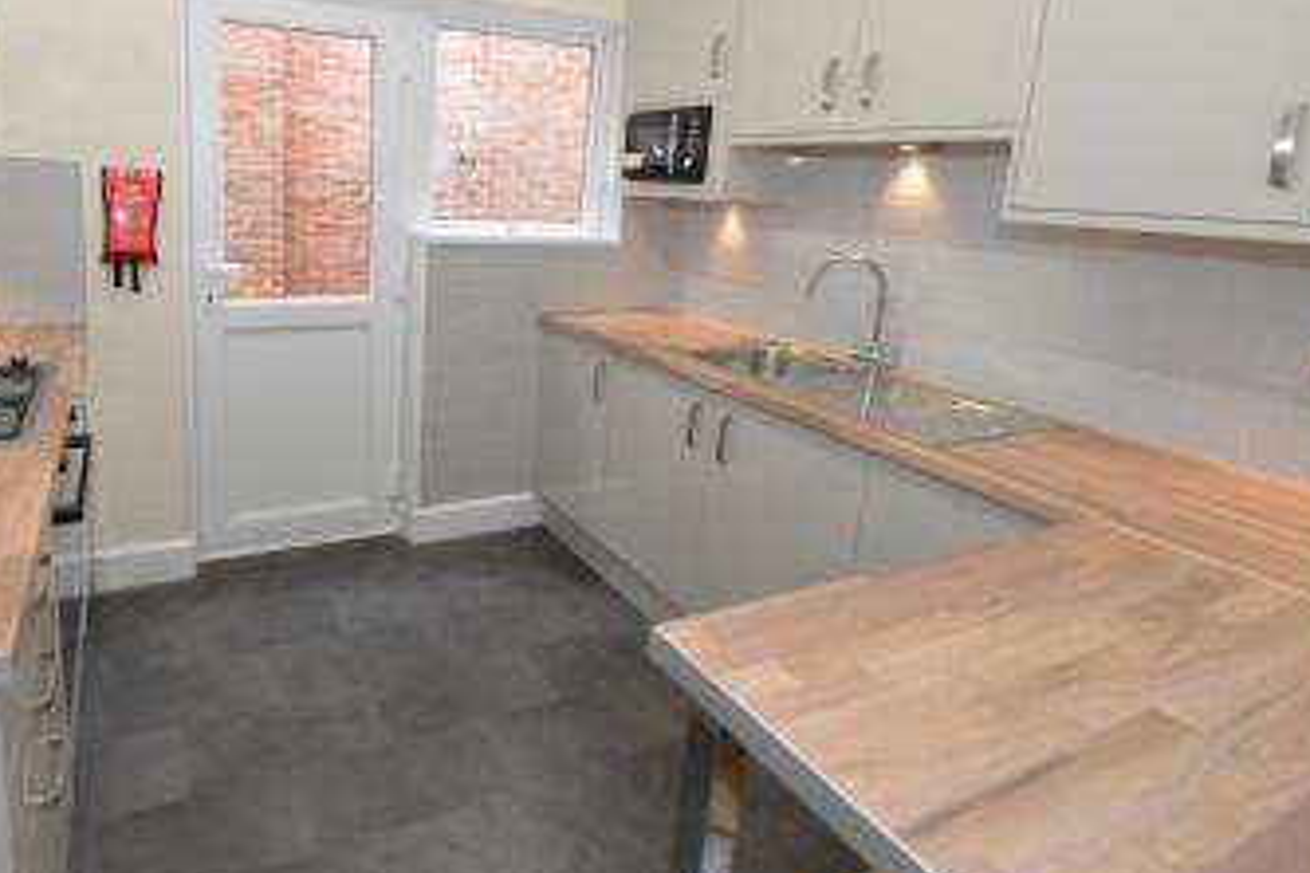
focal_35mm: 20
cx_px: 472
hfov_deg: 82.0
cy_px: 328
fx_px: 728
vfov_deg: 61.1
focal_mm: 14
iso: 280
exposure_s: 1/60
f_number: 4
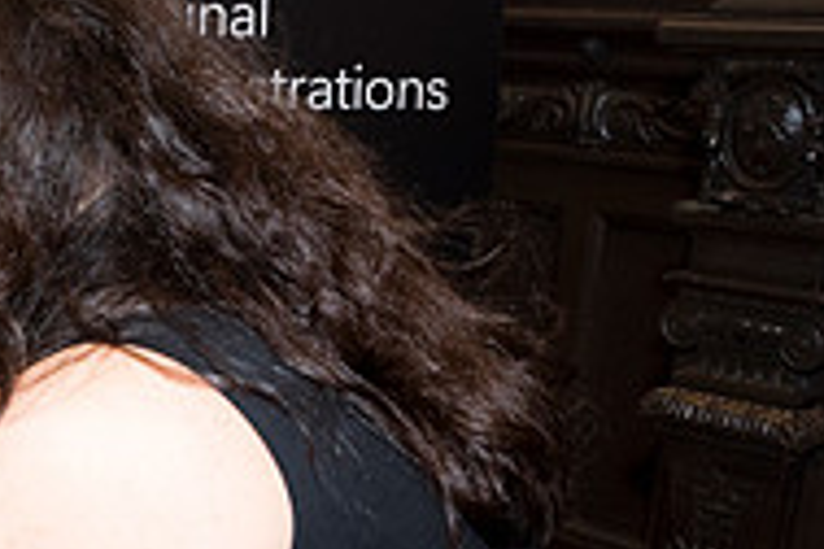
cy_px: 451
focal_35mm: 74
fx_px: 1694
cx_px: -340
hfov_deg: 23.1
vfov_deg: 18.2
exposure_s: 1/125
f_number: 5
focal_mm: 24
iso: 800
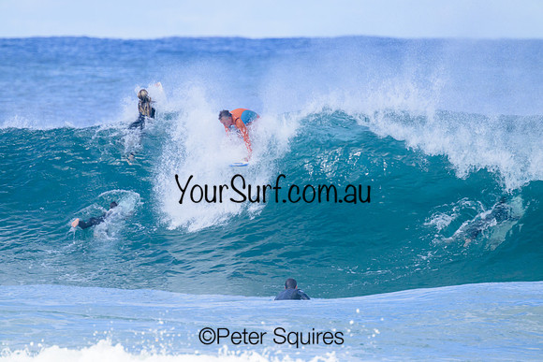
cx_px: 272
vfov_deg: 1.7
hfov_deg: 2.6
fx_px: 12069
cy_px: 181
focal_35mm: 800
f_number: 11
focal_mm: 800
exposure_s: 1/2000
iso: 1800
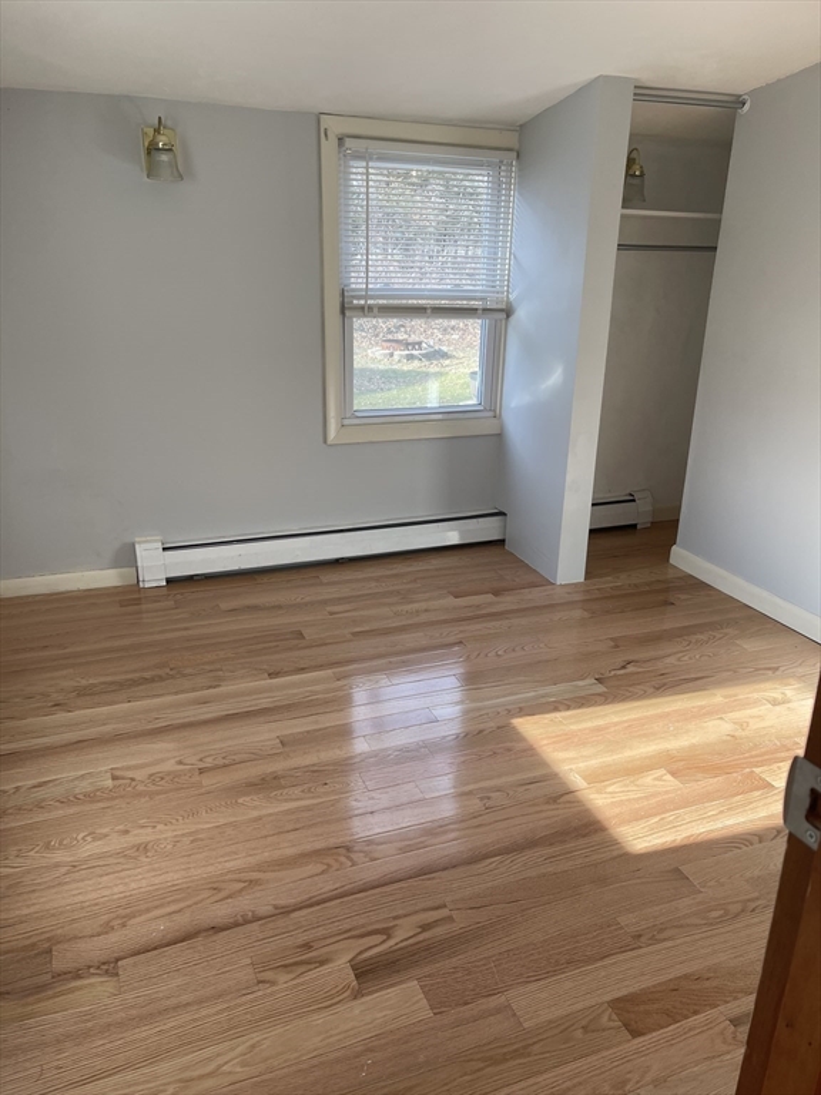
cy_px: 548
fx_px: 791
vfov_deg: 69.4
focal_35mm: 25
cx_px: 410
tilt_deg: -19.6
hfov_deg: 54.9
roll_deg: -1.4
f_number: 1.6
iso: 40
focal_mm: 5.1
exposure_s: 1/121
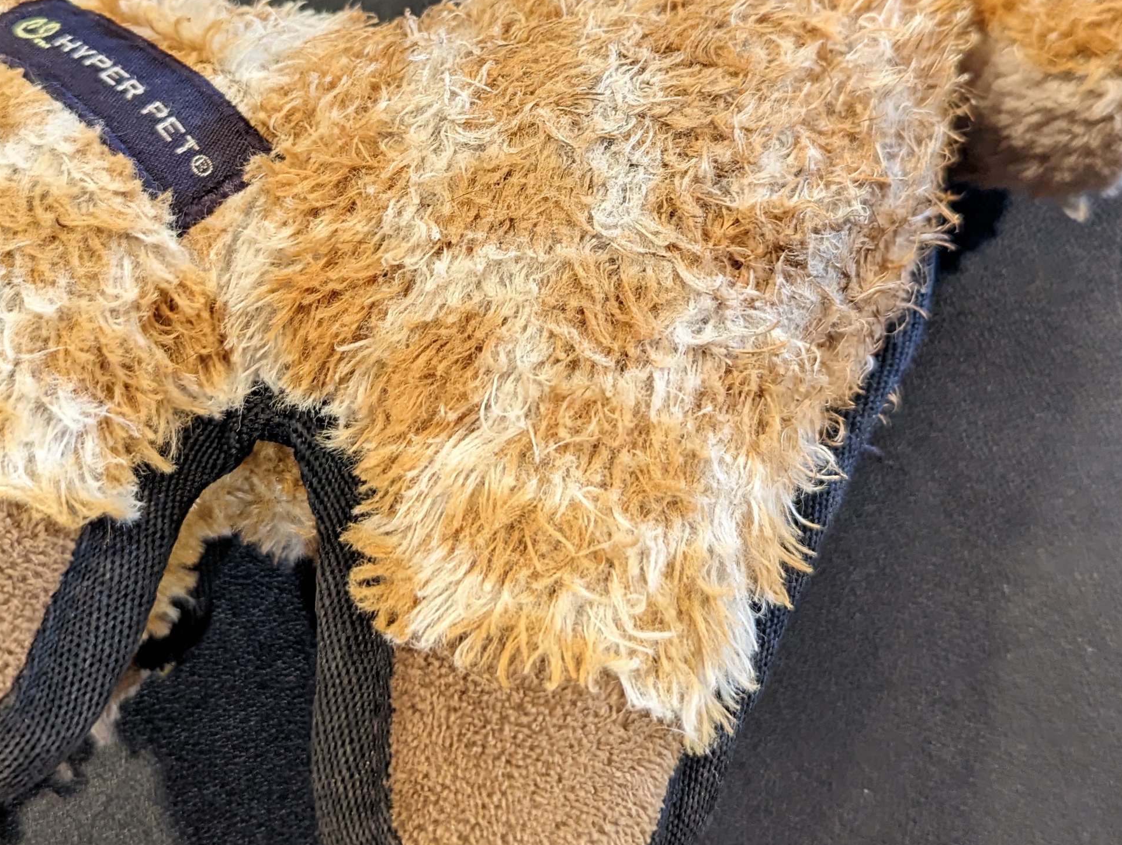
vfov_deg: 28.3
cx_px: 460
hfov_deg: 37.3
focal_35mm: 51
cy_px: 237
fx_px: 1656
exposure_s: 1/60
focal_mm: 6.81
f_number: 1.85
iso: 634
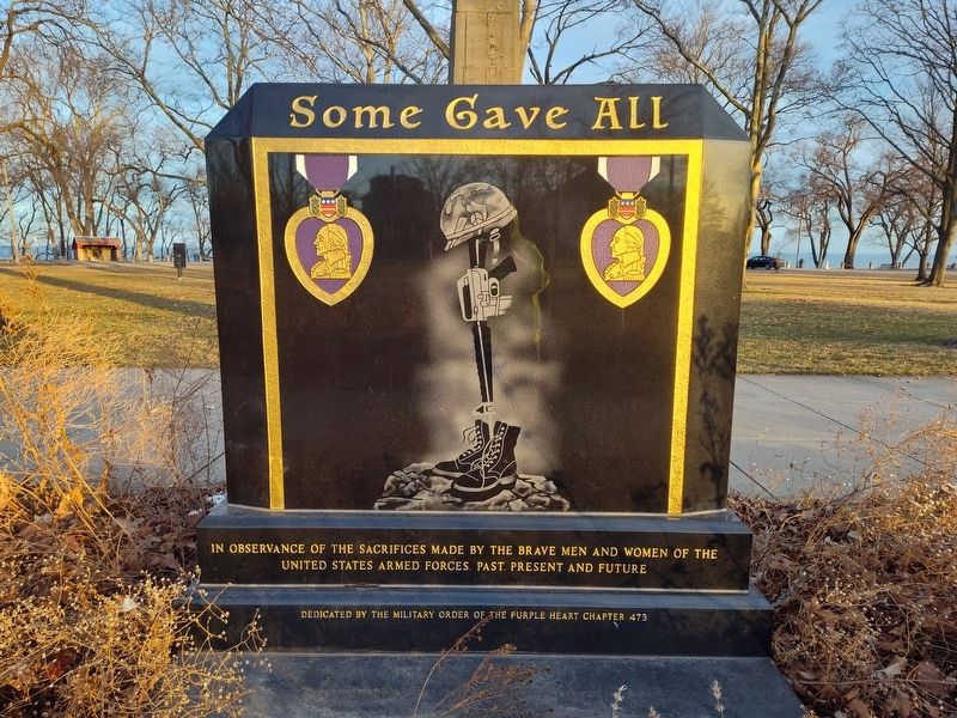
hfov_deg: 73.9
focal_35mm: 23
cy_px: 359
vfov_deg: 58.9
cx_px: 478
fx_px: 636
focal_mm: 5.56
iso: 100
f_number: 1.8
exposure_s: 1/234
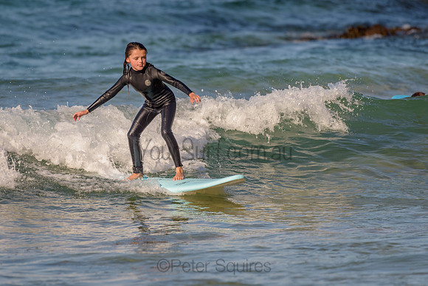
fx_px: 7294
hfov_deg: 3.4
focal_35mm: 613
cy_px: 111
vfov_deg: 2.2
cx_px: 168
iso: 180
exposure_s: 1/2000
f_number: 5.6
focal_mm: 500
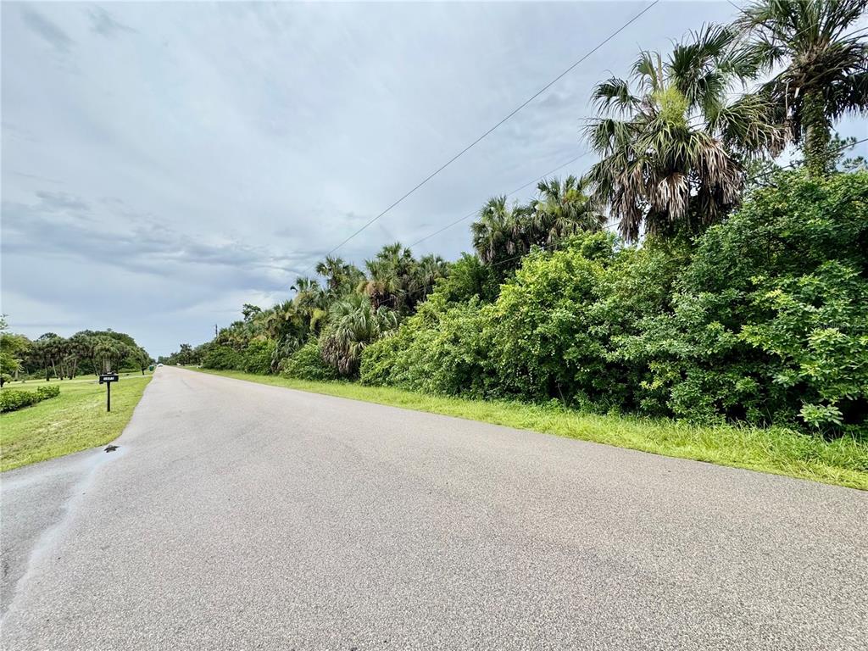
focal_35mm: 14
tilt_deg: +3.2
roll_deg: +3.4
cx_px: 434
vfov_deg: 85.7
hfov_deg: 102.1
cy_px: 326
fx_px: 351
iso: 40
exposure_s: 1/1477
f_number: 2.2
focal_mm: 2.22
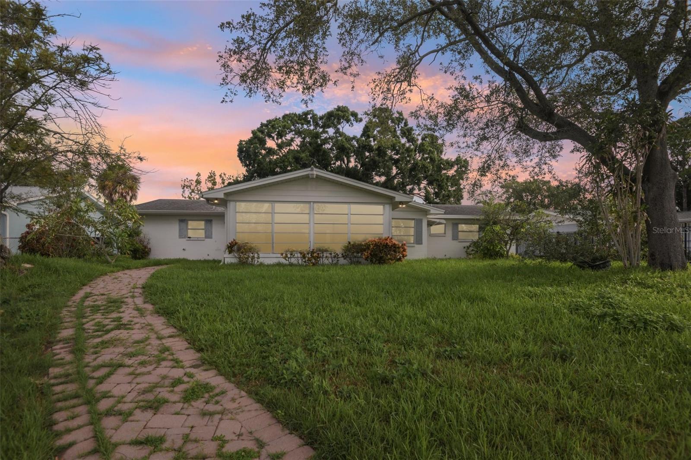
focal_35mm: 16
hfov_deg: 96.7
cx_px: 346
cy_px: 230
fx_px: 307
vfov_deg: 73.7
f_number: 8
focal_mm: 16
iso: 400
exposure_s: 1/640
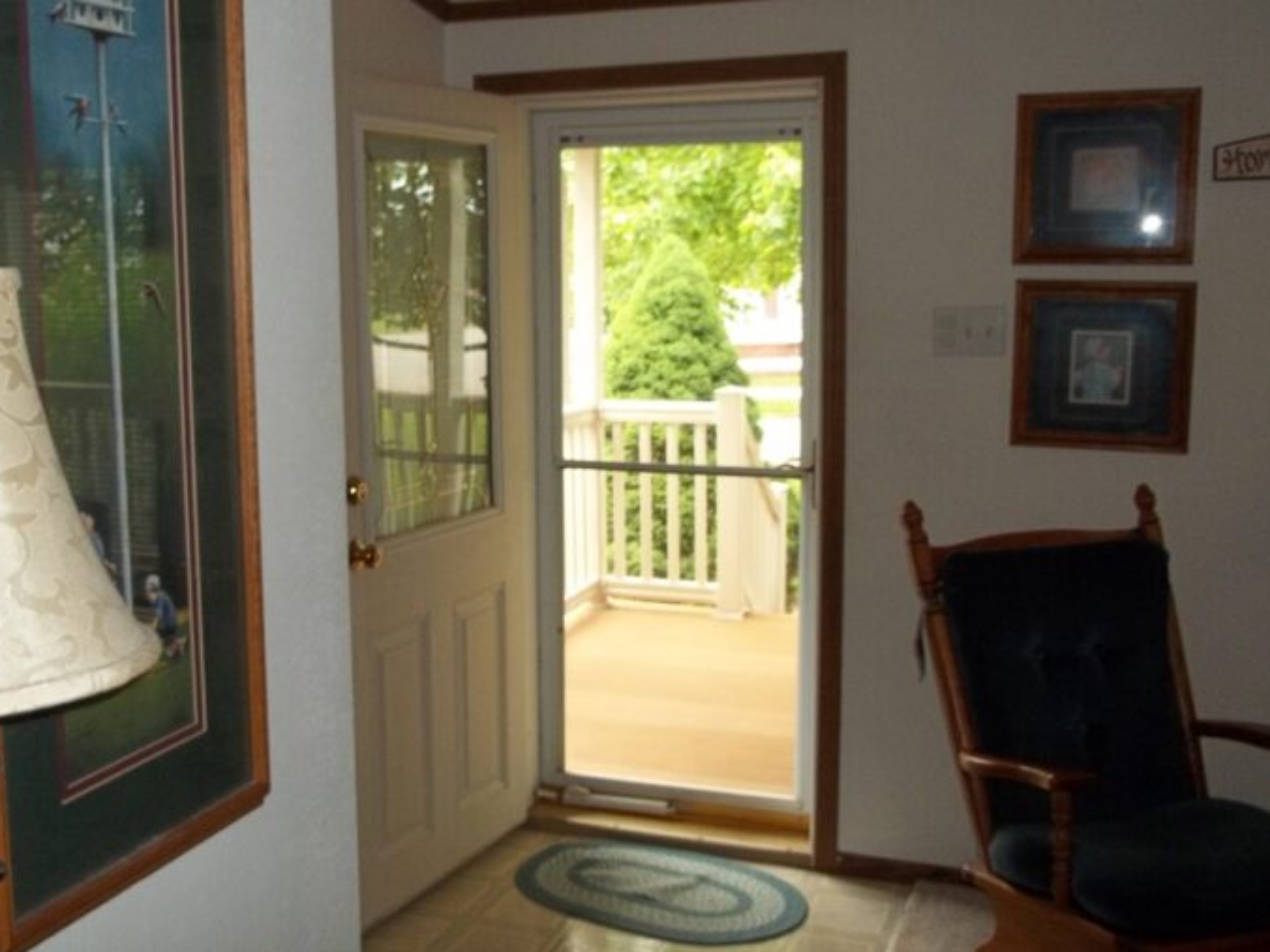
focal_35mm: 39
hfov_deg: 47.7
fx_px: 1431
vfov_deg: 36.8
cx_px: 546
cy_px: 442
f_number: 3.3
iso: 160
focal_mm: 5.9
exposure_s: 1/80
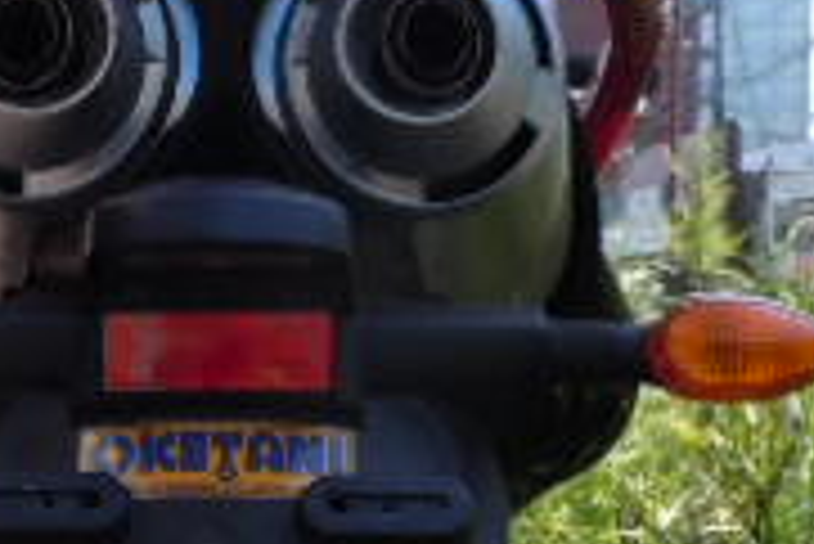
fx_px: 2331
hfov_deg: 19.5
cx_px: 94
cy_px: 544
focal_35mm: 103
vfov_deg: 13.1
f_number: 3.7
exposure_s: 1/400
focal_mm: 5
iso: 100
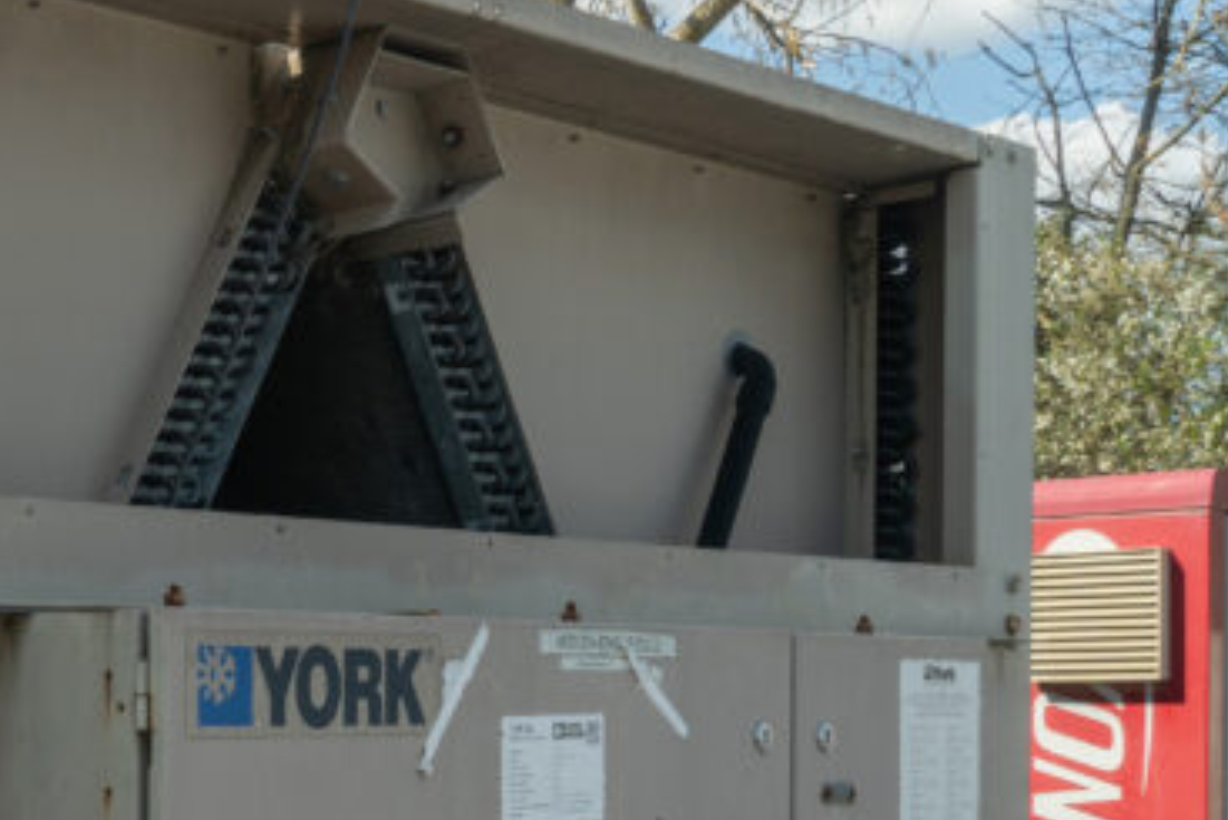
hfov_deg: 26.8
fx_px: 2286
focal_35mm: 67
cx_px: -228
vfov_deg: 19.9
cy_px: 761
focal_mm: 24
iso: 400
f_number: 13
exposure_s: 1/100
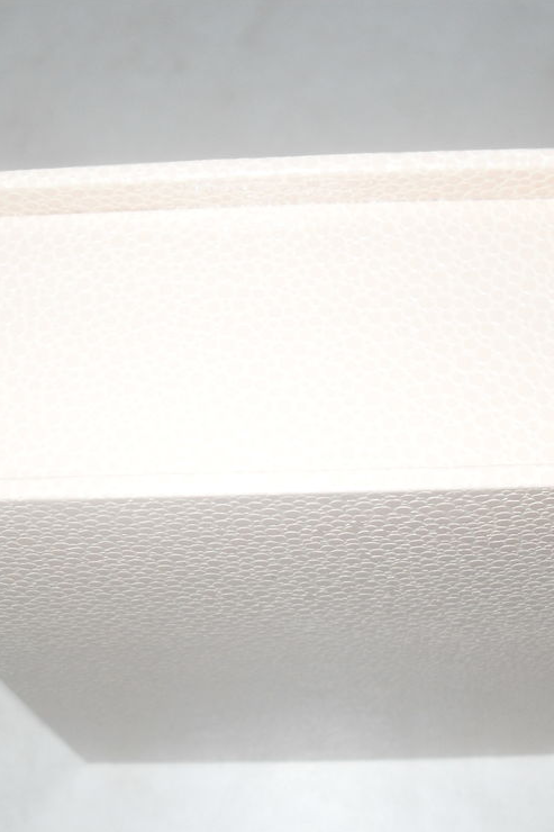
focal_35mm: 52
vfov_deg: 38.2
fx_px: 1201
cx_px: 289
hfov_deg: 26.0
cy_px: 419
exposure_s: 1/45
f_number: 2.8
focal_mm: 6.3
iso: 100
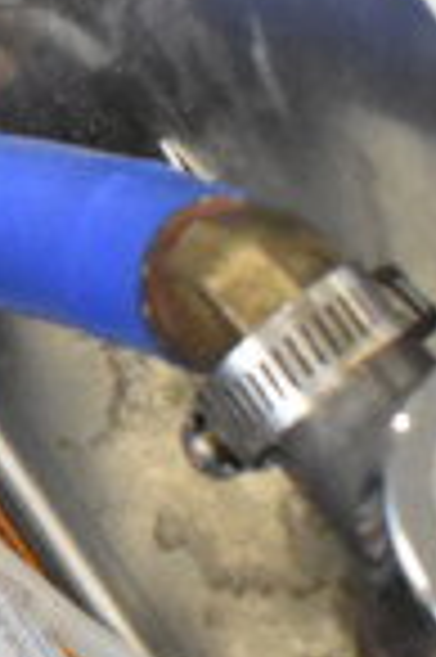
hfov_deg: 6.4
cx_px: -485
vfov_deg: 9.6
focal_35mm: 207
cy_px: -353
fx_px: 3769
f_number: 6.3
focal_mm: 22
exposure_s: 1/160
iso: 6400
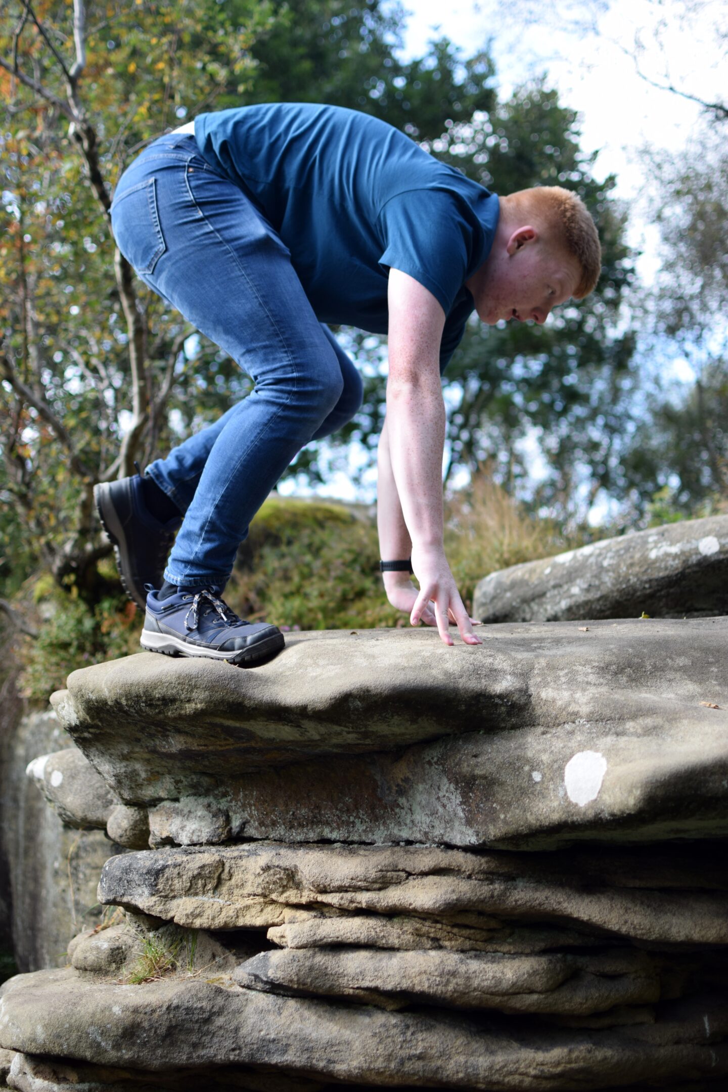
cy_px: 546
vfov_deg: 37.9
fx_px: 1592
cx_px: 364
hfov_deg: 25.8
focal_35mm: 52
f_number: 1.8
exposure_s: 1/500
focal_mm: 35
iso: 100
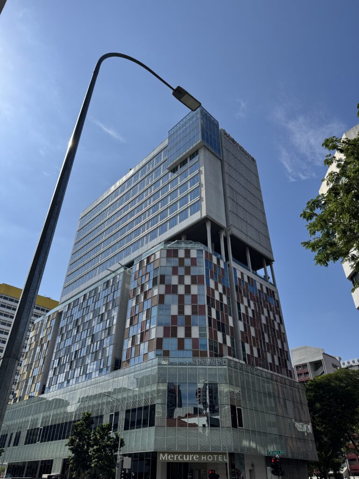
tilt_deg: +37.0
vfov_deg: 71.6
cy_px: 240
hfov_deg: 56.8
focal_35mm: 24
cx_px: 180
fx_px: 332
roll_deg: -1.1
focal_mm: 6.76
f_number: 1.78
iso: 80
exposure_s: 1/7937
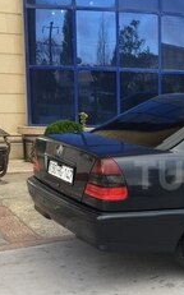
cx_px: 233
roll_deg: -0.7
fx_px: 531
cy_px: 175
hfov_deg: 18.4
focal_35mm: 66
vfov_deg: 31.0
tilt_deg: -8.9
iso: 40
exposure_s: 1/100
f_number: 2.2
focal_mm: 4.15
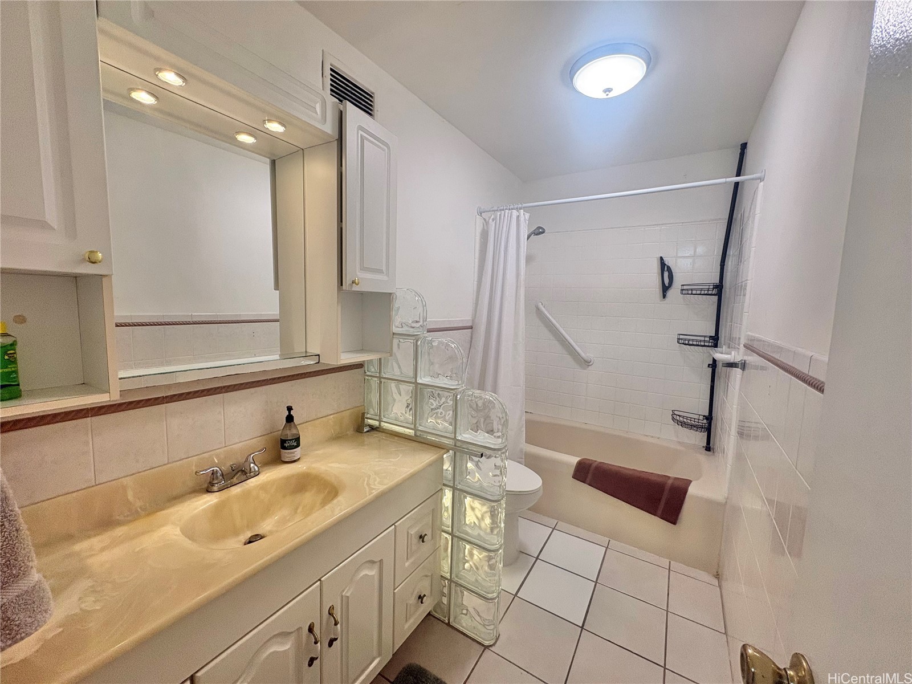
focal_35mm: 14
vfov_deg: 85.7
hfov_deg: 102.1
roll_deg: -1.0
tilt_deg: -5.4
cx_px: 456
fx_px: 369
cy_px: 342
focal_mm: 2.22
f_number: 2.2
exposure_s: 1/120
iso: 125
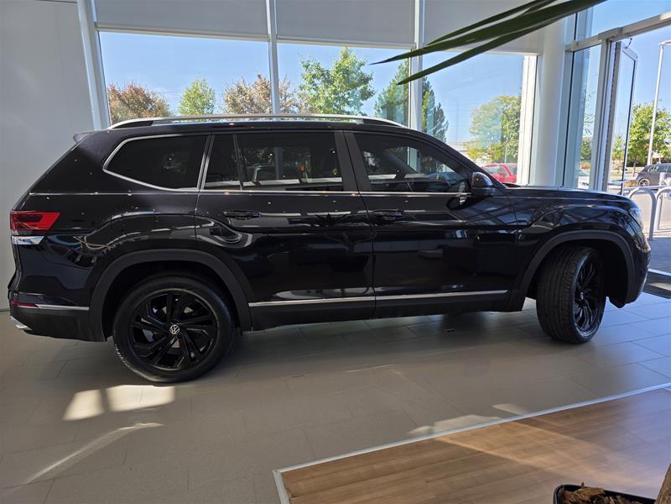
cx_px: 336
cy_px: 252
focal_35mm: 23
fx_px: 446
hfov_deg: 73.9
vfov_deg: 58.9
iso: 80
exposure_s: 1/1580
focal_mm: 6.3
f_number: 1.7
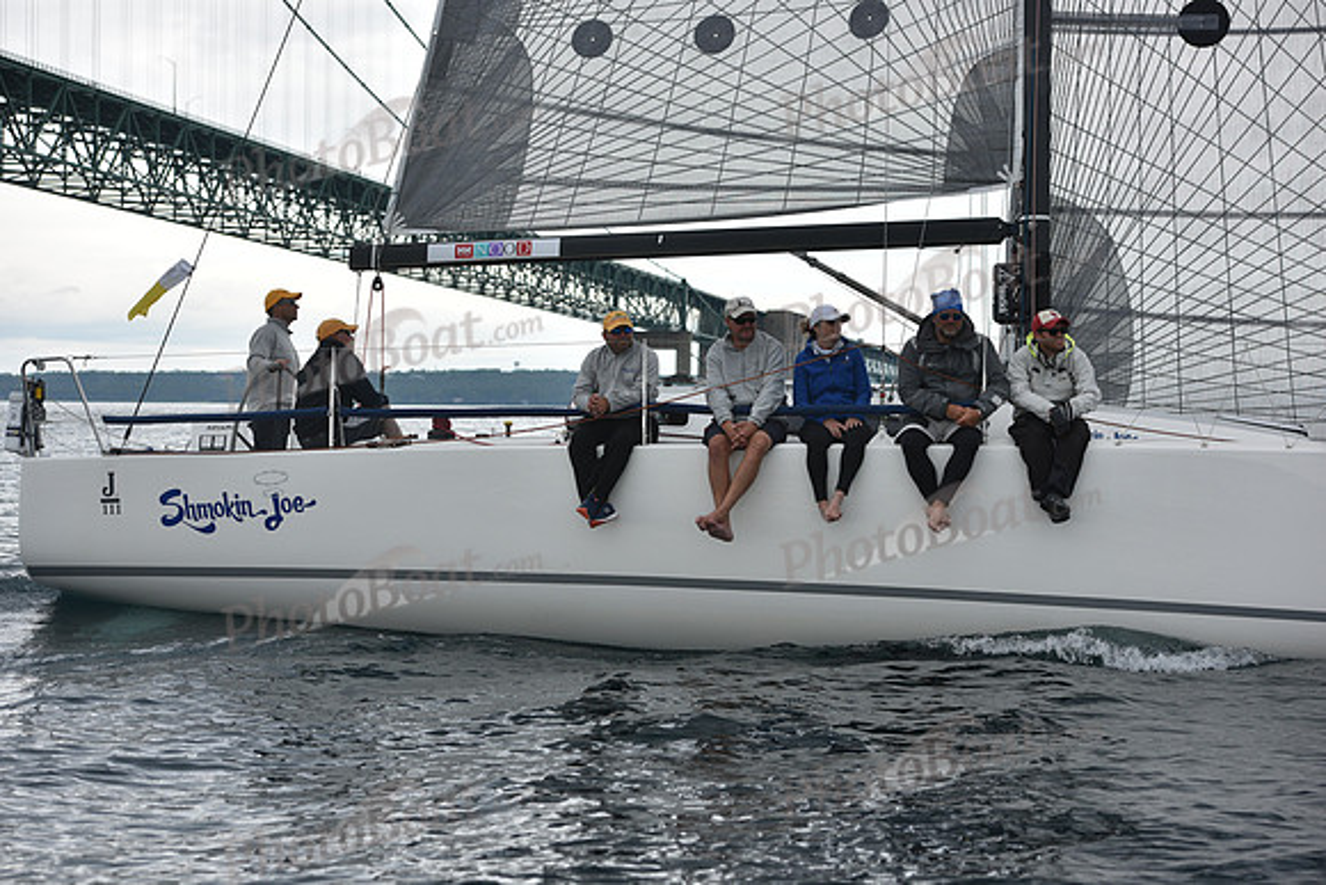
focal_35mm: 78
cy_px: 442
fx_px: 2874
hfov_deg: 26.0
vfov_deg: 17.5
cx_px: 663
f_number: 5
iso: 250
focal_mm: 78
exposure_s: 1/800
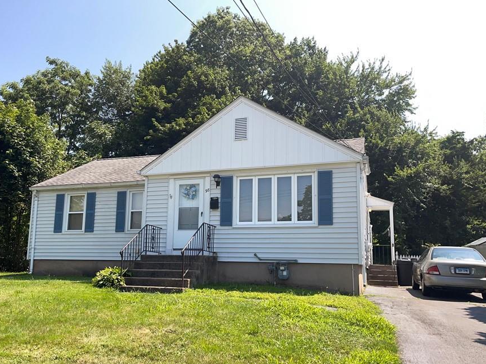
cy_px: 206
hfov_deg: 58.0
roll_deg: -0.2
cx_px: 203
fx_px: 435
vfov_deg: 45.3
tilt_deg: +9.0
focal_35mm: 31
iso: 50
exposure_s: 1/2132
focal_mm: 4.2
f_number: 1.6
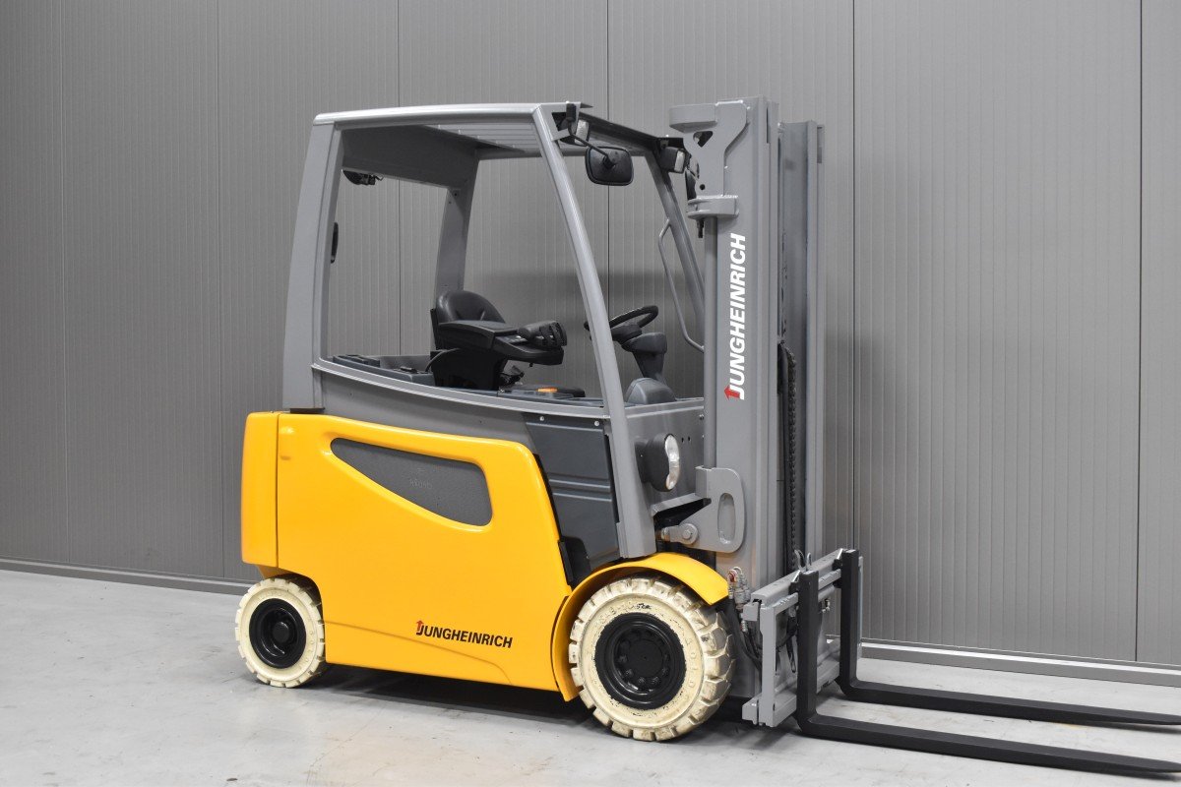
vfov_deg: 31.9
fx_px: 1378
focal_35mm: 42
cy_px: 394
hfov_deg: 46.4
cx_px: 590
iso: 1600
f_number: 5.6
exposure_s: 1/40
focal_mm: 28
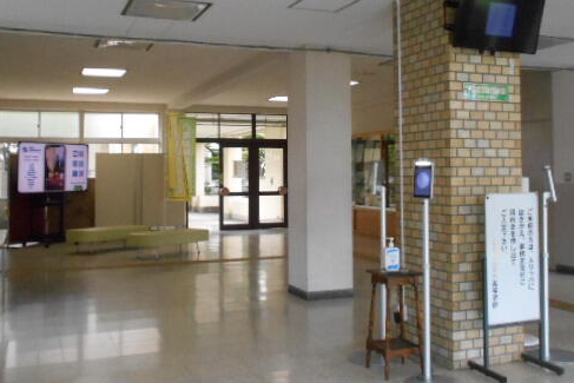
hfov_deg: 47.4
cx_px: 296
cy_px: 150
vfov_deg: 32.5
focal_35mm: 41
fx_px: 654
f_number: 3.4
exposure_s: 1/250
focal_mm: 5.1
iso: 800
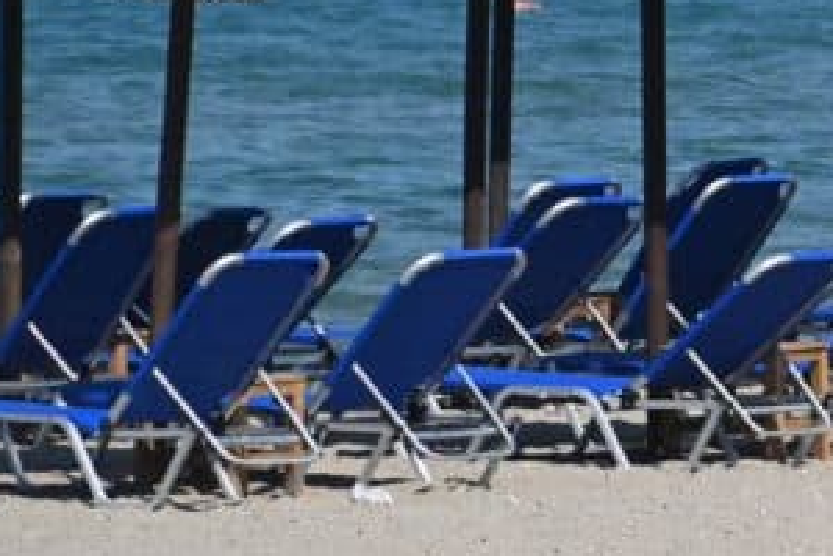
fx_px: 17792
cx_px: 889
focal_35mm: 769
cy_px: 72
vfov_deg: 1.8
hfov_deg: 2.7
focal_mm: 200
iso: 640
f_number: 8
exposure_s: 1/3200
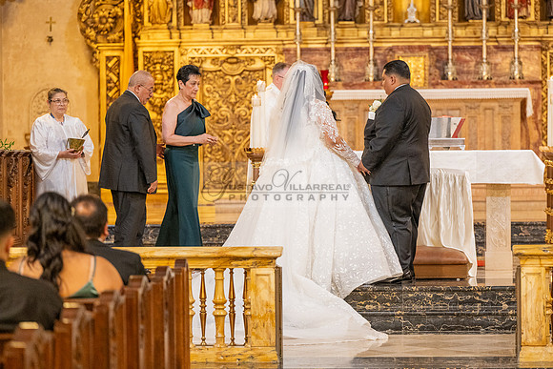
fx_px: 2010
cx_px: 301
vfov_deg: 10.5
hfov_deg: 15.7
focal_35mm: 131
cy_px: 192
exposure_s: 1/160
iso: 2000
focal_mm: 120
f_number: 2.8
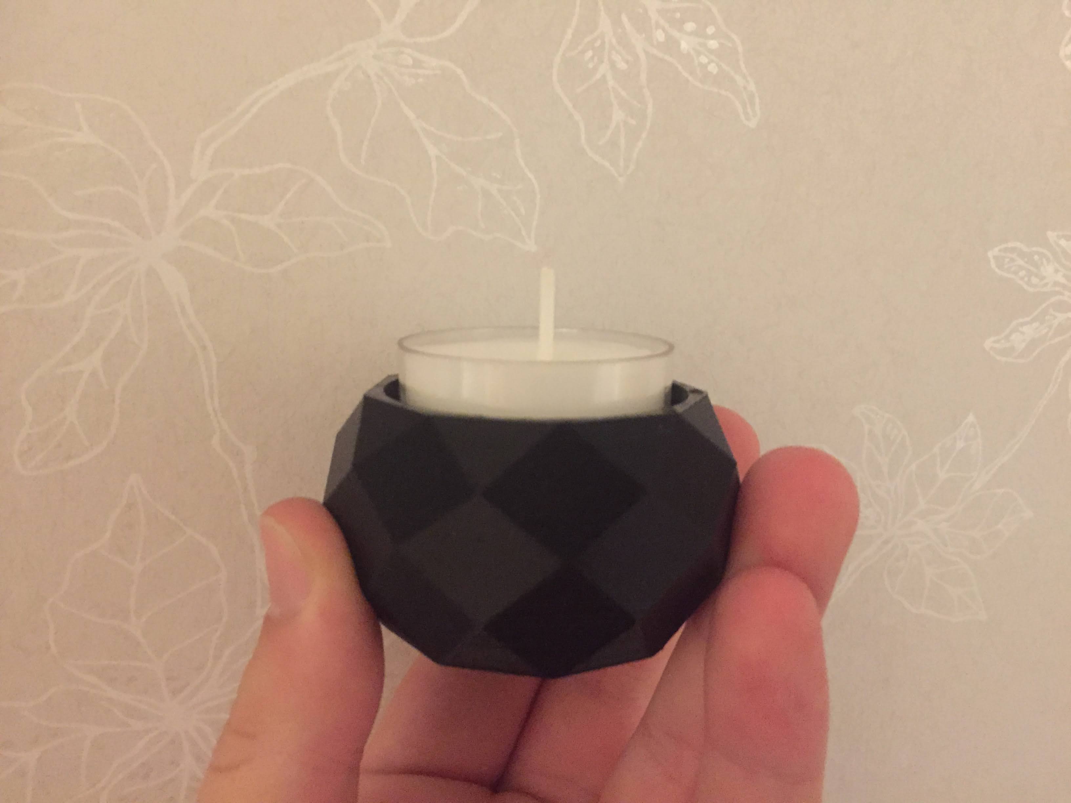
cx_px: 536
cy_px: 402
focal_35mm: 29
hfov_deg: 61.7
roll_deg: -1.8
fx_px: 897
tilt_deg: -10.8
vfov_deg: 48.2
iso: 640
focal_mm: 4.15
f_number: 2.2
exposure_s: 1/17
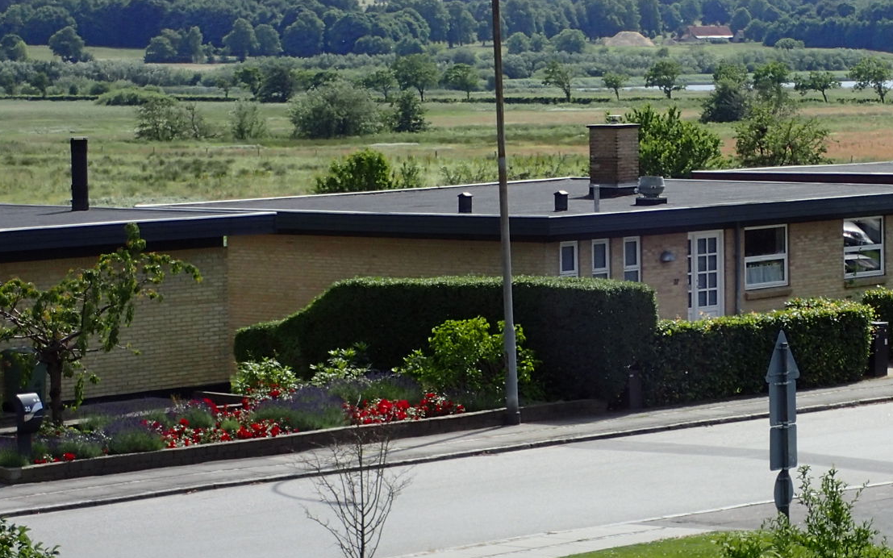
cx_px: 637
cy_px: 282
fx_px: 3310
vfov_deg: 9.6
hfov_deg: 15.3
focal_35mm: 136
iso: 100
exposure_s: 1/320
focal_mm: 13.47
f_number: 5.6
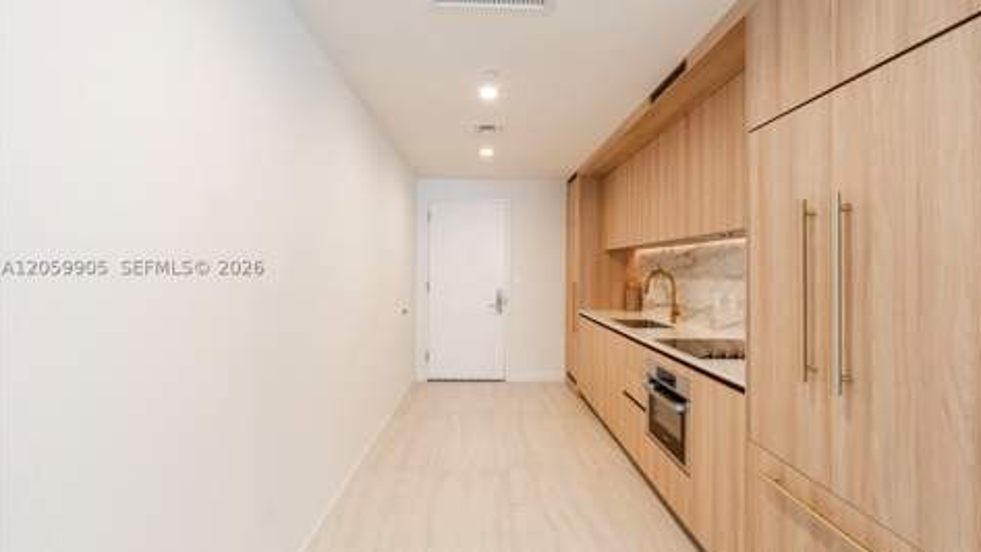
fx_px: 456
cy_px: 265
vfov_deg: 62.3
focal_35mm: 18
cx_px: 494
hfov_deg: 94.2
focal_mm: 11
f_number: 8
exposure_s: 1/13
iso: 800
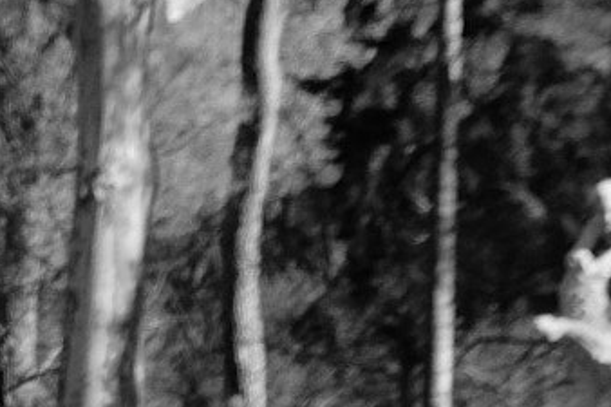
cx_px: -531
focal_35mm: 393
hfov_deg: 5.2
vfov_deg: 3.5
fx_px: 6667
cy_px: 649
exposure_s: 1/4000
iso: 1000
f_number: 4
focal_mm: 55
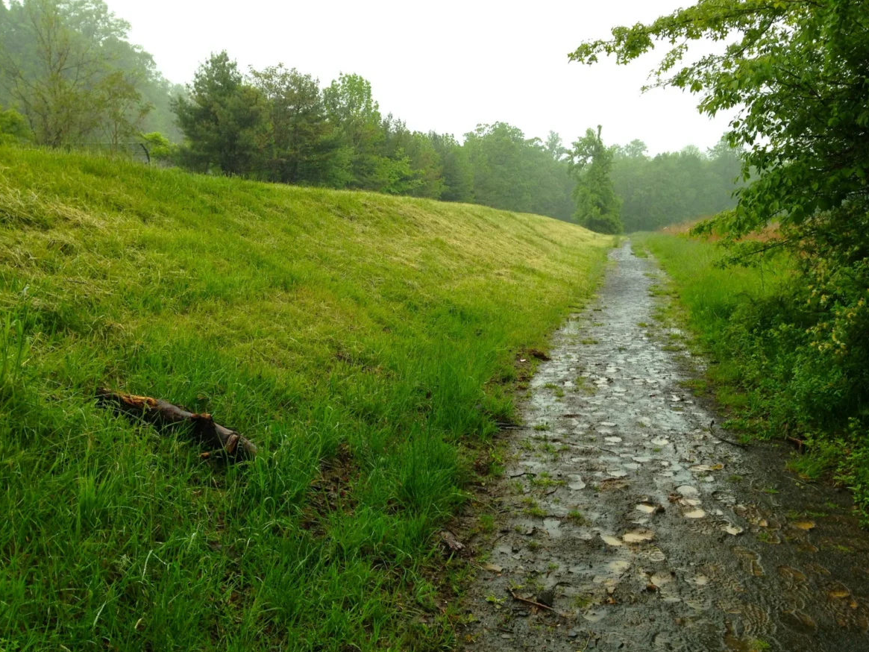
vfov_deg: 41.8
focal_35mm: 34
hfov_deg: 54.0
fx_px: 854
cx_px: 436
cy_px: 323
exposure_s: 1/328
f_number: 2.4
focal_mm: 4.13
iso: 50
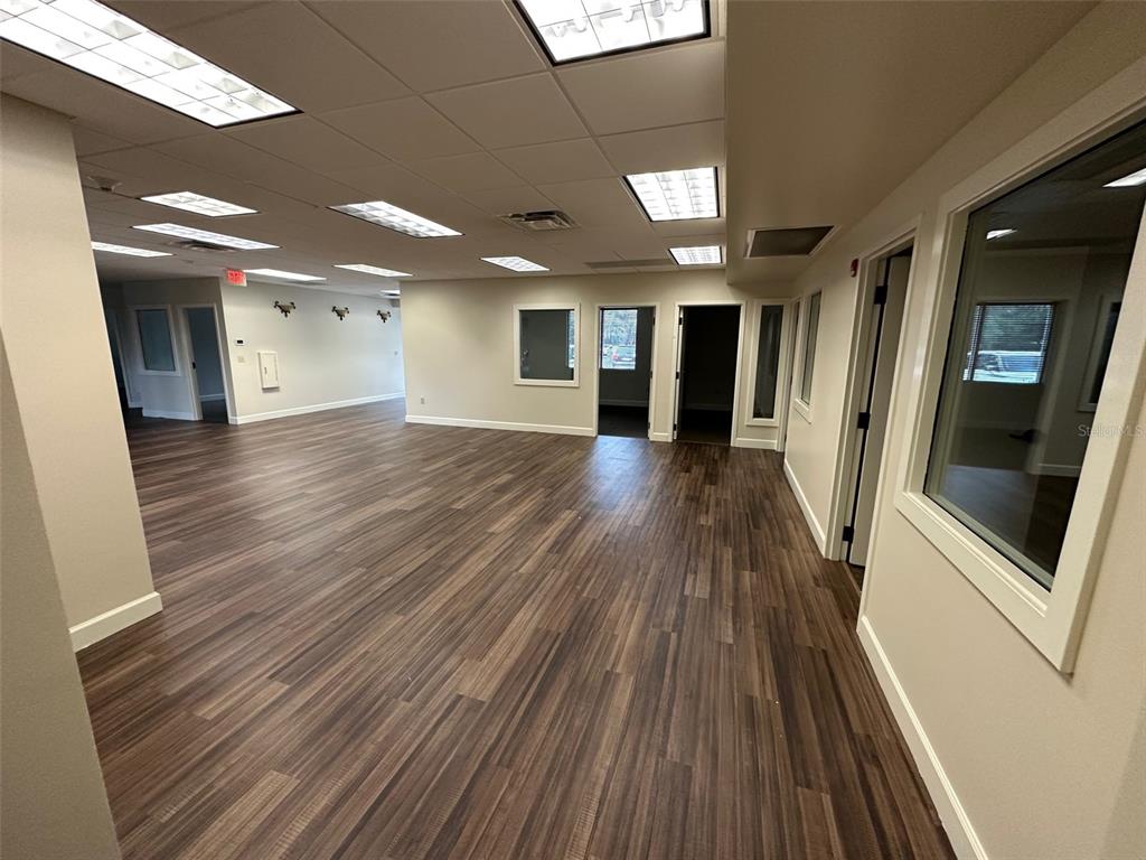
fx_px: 463
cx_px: 573
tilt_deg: -11.5
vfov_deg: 85.7
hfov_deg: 102.1
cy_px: 430
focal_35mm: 14
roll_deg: -1.7
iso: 200
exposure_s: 1/60
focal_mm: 2.22
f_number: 2.2
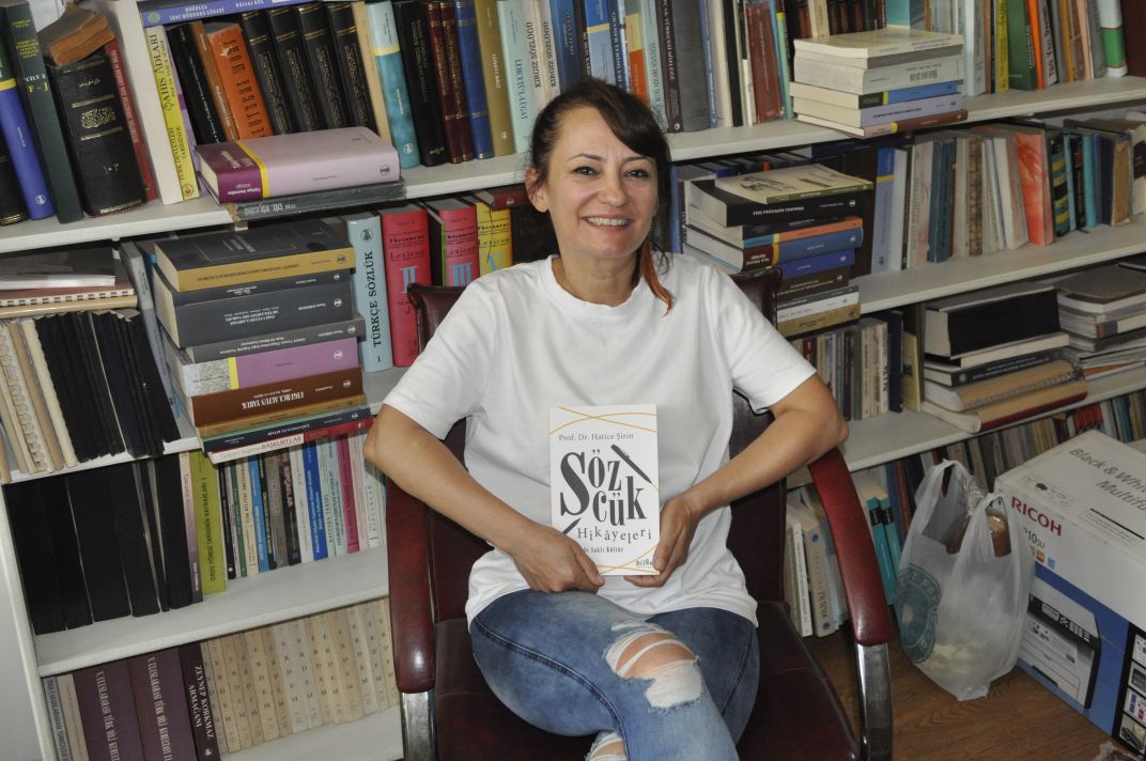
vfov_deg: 36.8
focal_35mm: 36
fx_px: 1145
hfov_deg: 53.2
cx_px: 573
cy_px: 380
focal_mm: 24
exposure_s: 1/60
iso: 1250
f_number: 4.5
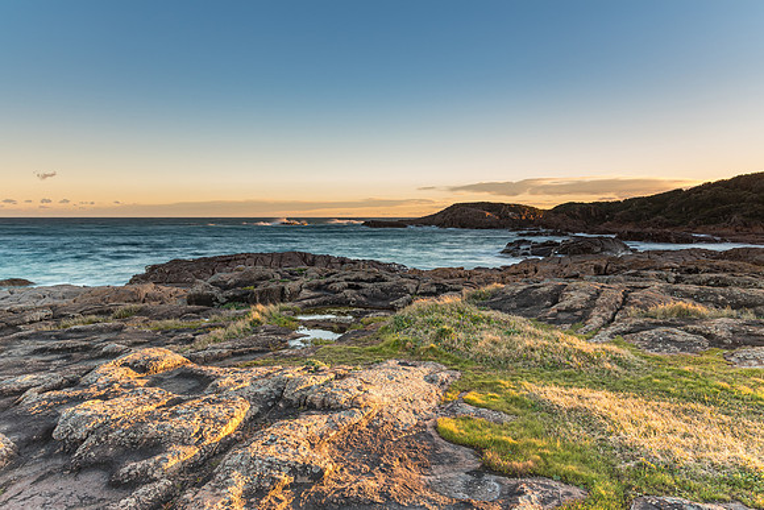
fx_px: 516
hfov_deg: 73.0
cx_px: 382
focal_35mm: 24
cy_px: 255
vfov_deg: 52.6
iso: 50
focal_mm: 16
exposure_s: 3
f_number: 9
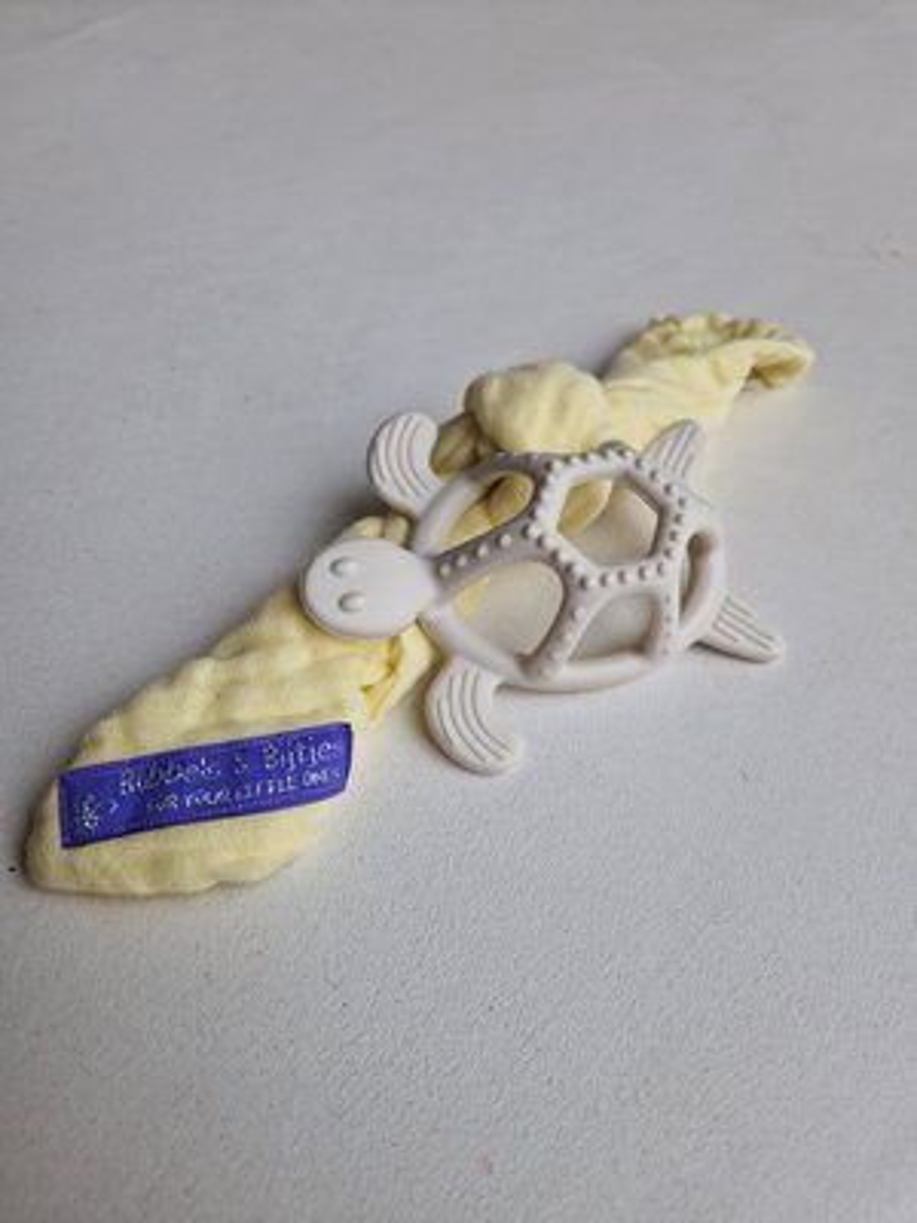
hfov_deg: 58.9
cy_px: 612
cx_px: 458
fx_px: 812
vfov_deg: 73.9
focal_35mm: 23
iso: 50
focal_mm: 5.4
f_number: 1.8
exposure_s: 1/180
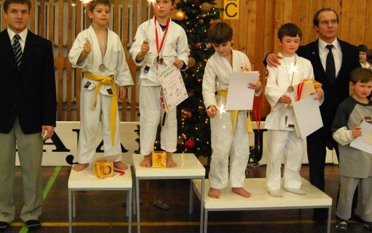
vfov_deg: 33.6
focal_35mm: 38
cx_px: 171
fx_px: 385
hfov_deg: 51.5
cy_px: 103
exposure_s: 1/80
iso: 1600
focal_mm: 22
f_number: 4.5
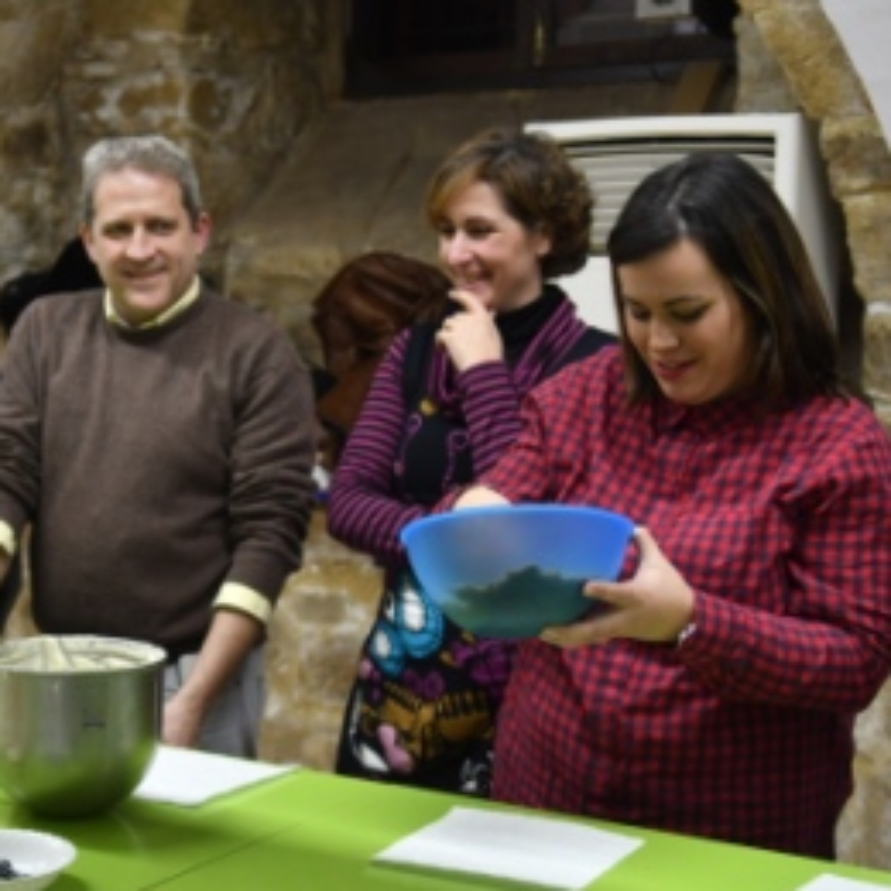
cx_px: 274
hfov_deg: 25.9
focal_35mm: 66
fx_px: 1922
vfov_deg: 26.1
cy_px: 457
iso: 640
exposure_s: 1/100
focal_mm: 30
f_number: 3.2
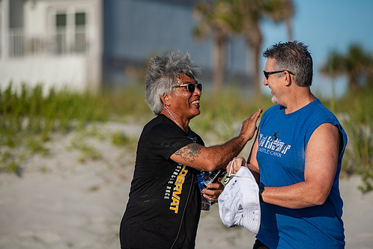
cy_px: 136
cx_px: 189
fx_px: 1991
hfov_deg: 10.7
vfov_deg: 7.2
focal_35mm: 192
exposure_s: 1/4000
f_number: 2.8
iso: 360
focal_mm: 165
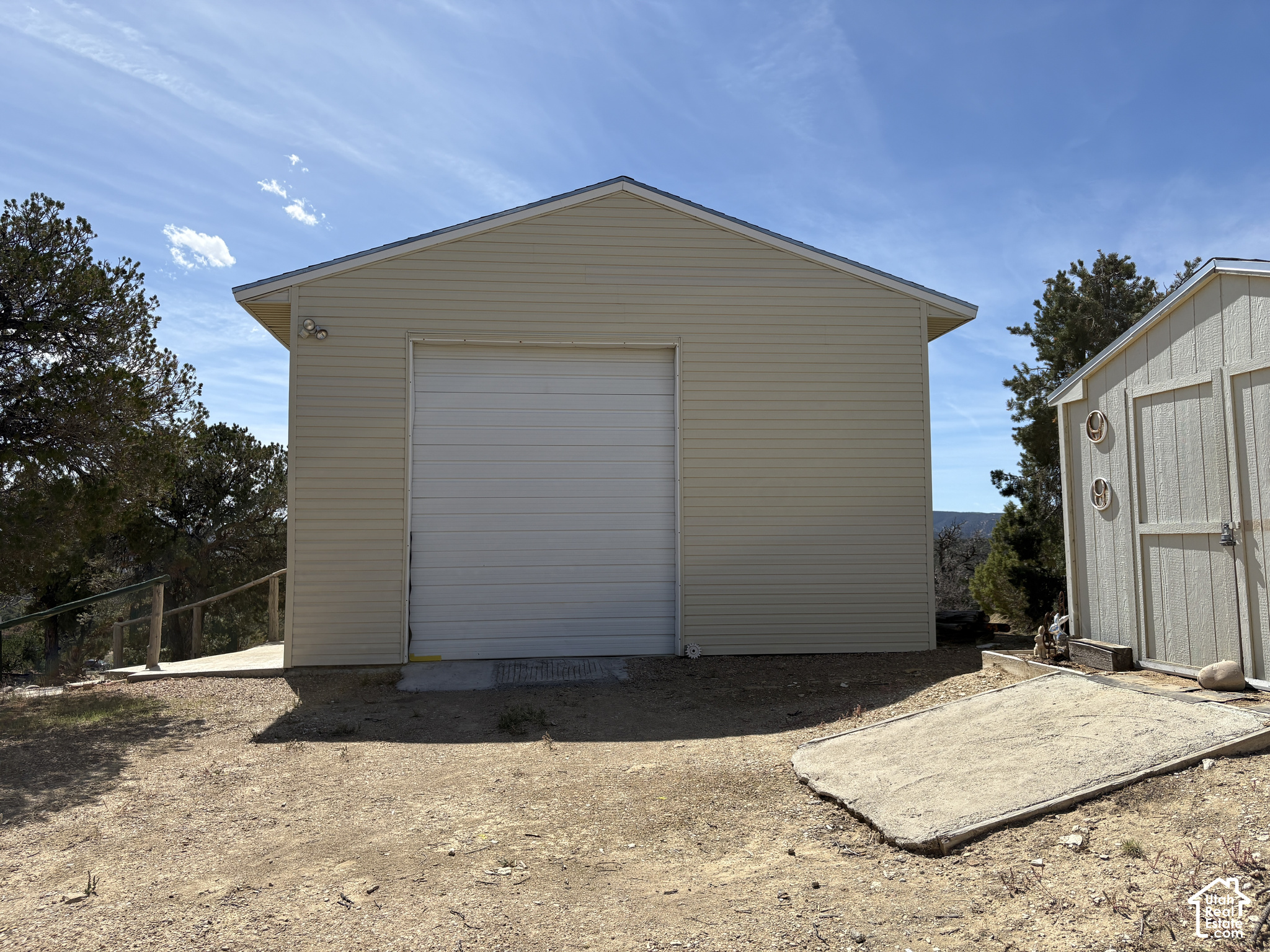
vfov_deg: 53.1
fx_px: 954
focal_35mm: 26
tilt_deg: +5.0
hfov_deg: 67.3
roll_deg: +0.1
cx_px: 635
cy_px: 476
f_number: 1.6
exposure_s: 1/4329
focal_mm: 5.96
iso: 50
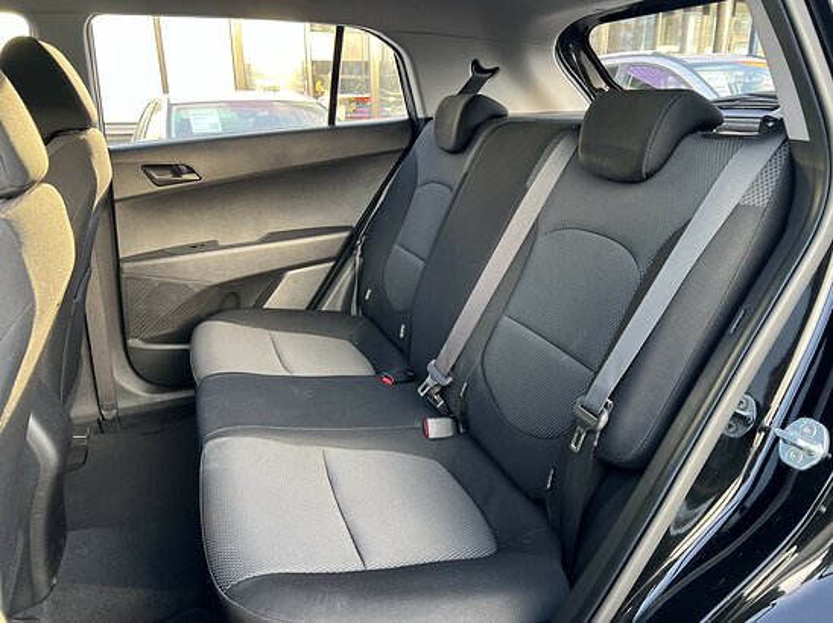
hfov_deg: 67.3
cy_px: 312
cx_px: 416
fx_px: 625
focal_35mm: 26
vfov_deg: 53.0
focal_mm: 5.7
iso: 125
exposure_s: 1/121
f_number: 1.5
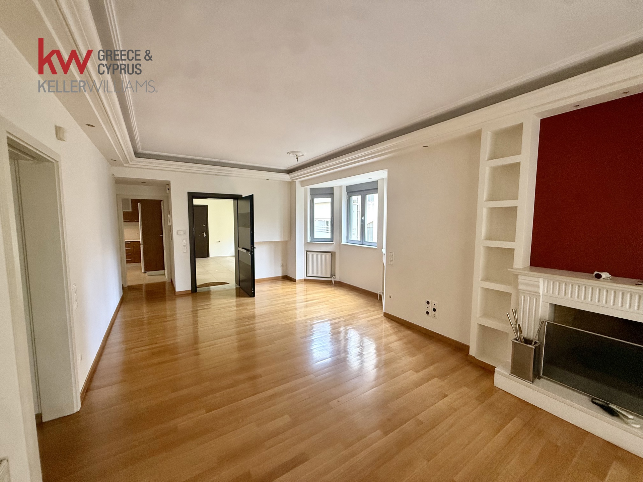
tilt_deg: -4.1
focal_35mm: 14
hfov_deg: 102.1
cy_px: 241
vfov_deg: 85.7
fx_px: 260
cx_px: 322
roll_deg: +0.0
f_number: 2.2
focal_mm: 2.22
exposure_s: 1/99
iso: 250
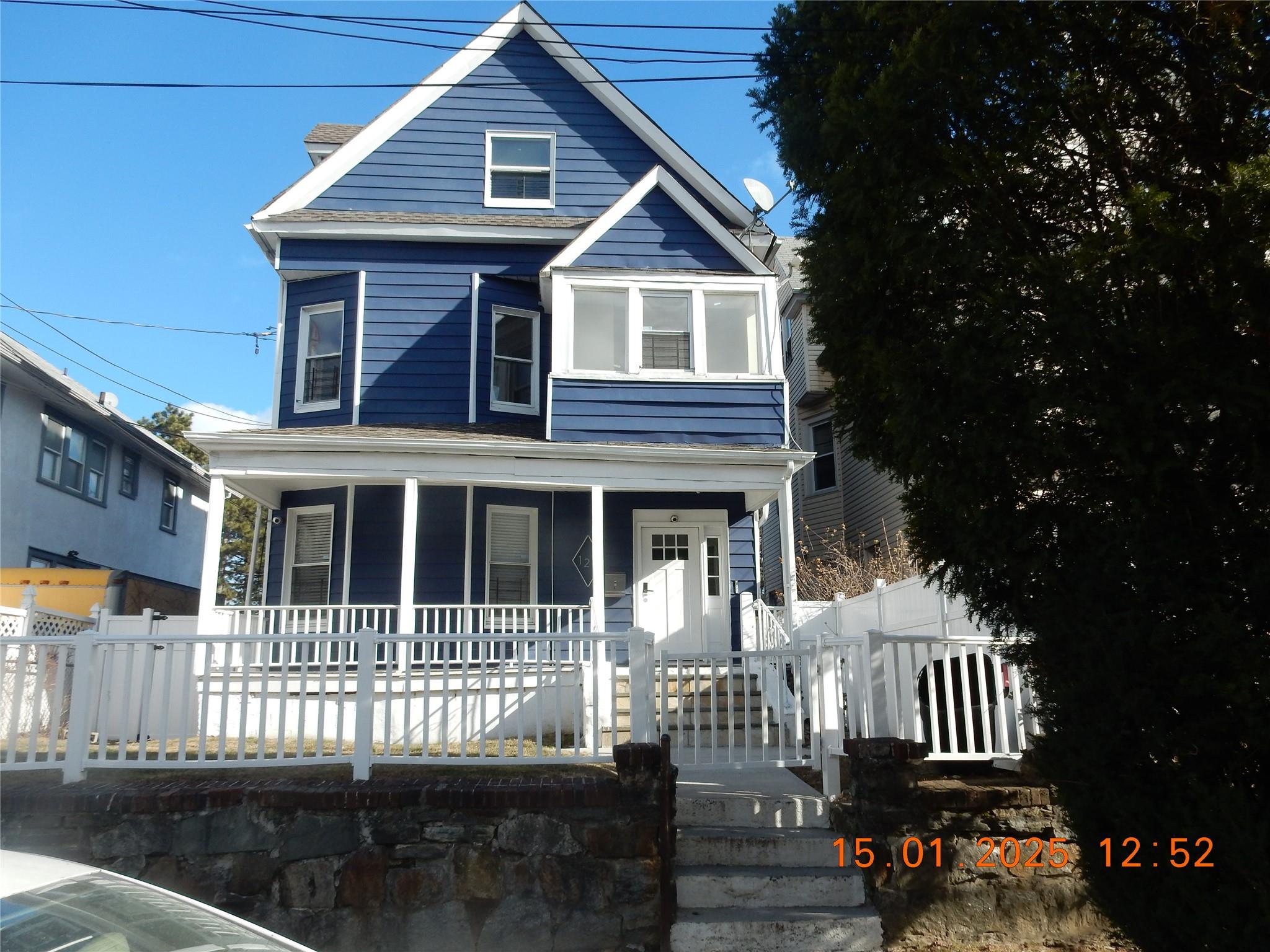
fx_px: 917
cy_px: 476
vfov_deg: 54.9
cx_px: 635
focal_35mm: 25
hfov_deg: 69.4
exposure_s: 1/800
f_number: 3.7
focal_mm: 4.5
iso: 125
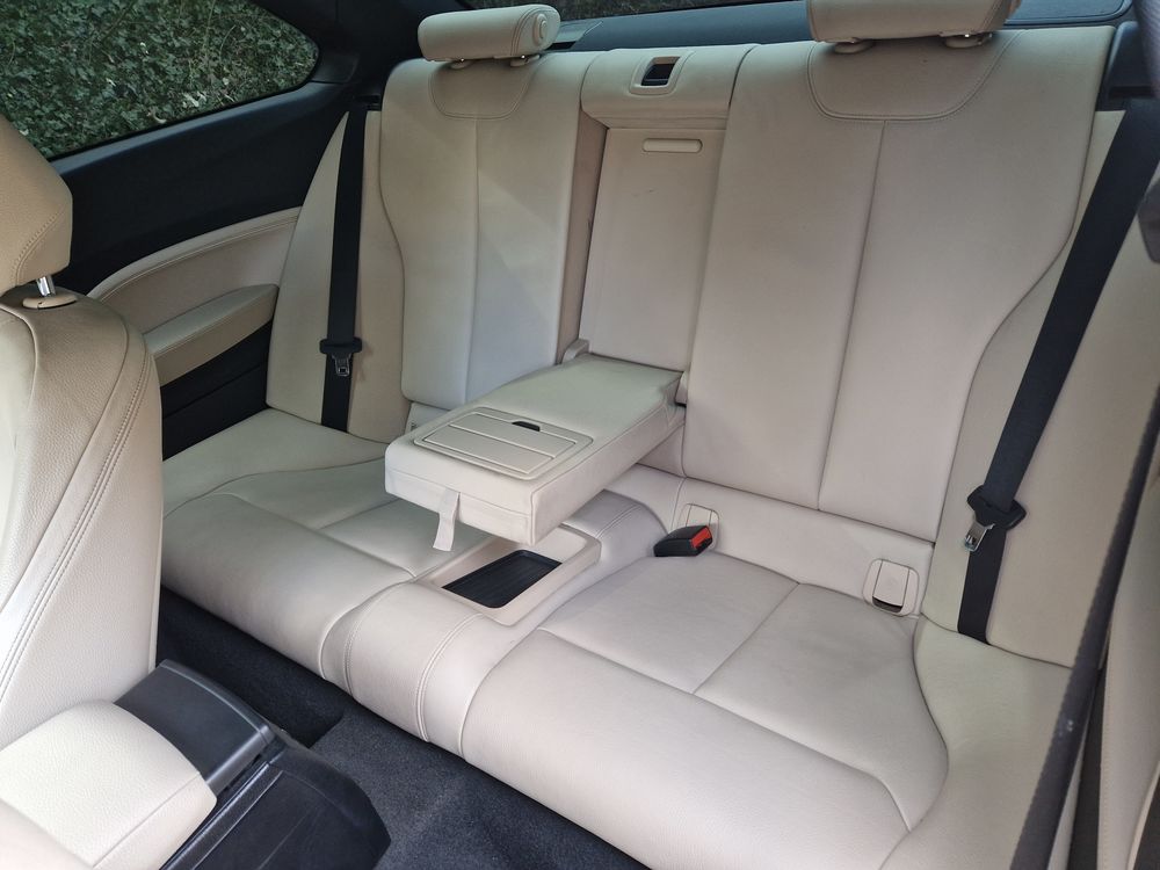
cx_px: 580
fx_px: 771
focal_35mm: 23
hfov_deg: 73.9
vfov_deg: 58.9
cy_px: 435
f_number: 1.8
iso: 50
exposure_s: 1/100
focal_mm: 5.4
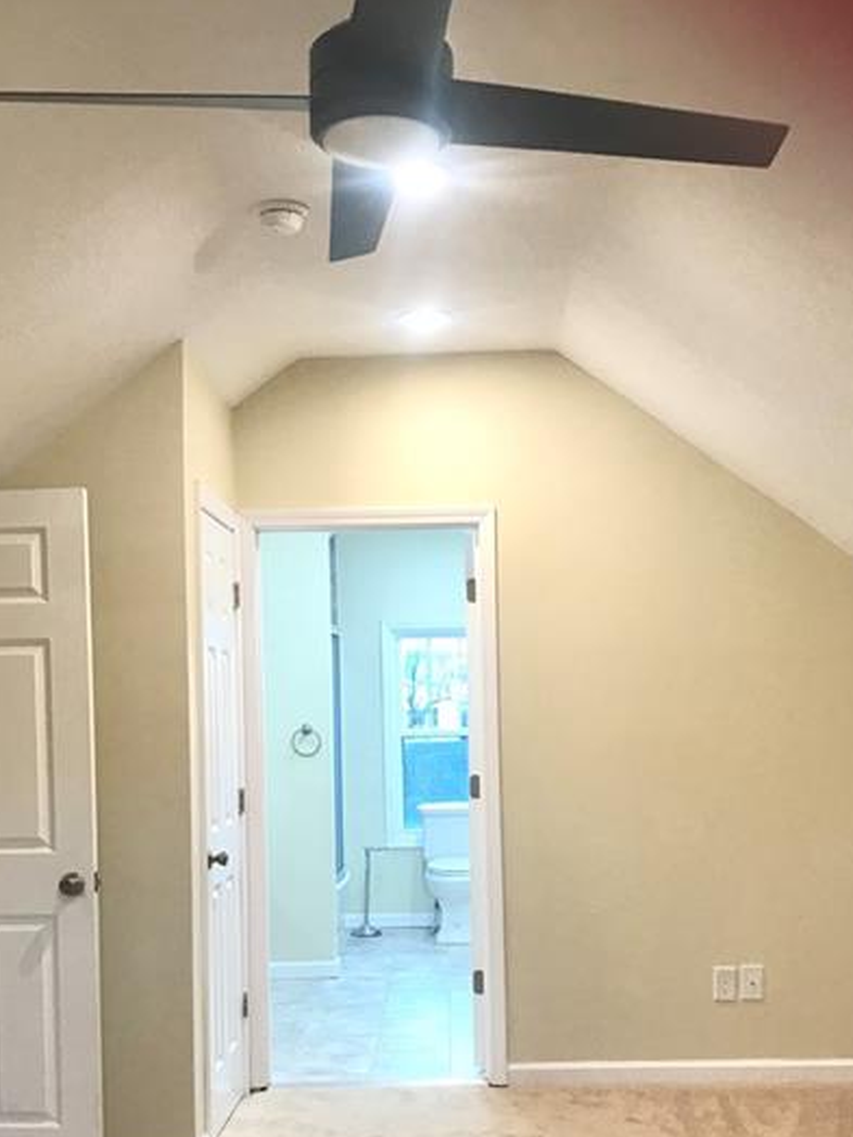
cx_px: 433
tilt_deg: -1.4
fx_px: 1347
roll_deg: +0.0
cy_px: 777
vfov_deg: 45.0
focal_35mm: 41
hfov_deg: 35.1
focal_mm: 3.99
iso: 40
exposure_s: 1/30
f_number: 1.8
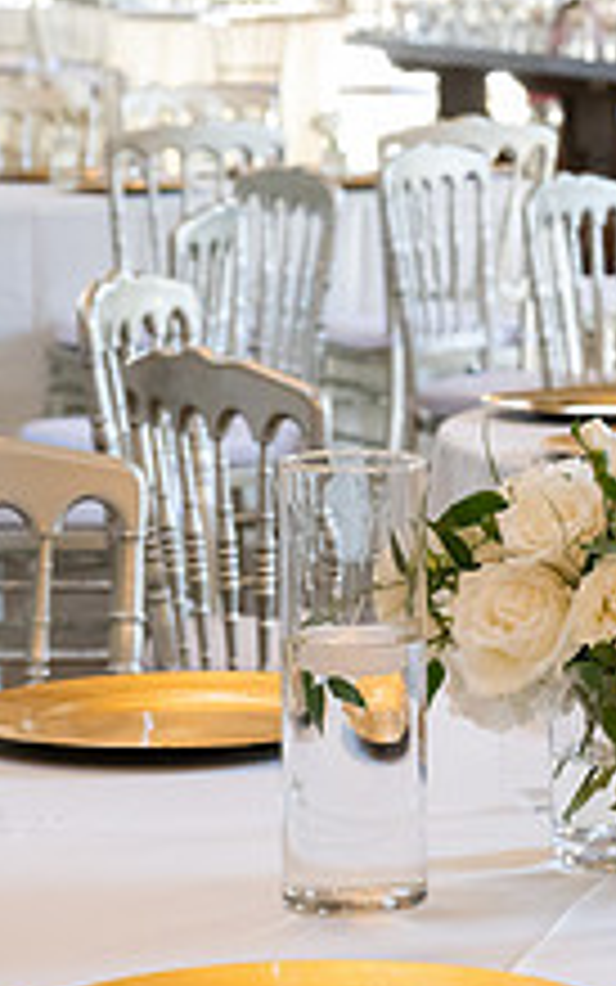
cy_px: 324
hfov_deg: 7.5
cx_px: 962
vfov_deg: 12.2
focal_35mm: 172
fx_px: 4617
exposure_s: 1/160
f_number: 6.3
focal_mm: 60
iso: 2500
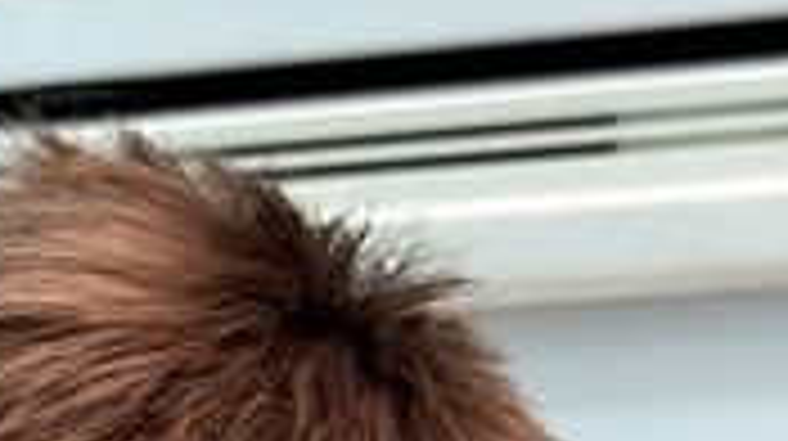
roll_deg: +4.2
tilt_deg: -14.2
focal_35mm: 294
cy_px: 1786
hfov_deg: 7.1
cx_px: -716
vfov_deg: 3.9
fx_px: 6136
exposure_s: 1/120
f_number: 1.78
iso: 80
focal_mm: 6.76
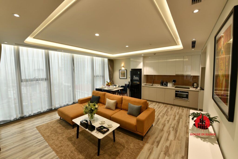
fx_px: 99
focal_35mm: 15
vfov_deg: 77.3
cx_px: 119
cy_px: 80
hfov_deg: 100.4
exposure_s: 1/15
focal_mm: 15
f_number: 9
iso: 250
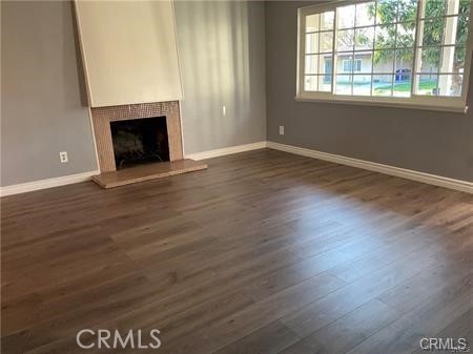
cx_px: 236
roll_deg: +2.1
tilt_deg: -11.3
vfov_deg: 48.2
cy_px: 177
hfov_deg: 61.7
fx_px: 396
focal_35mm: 29
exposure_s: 1/60
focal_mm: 3
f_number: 1.8
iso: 160
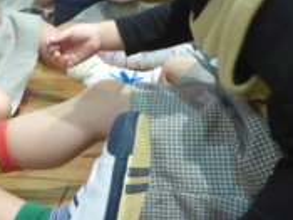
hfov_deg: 33.1
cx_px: 45
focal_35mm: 56
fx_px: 474
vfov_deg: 24.9
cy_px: 2
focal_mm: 4.9
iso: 800
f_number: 3.3
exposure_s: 1/25
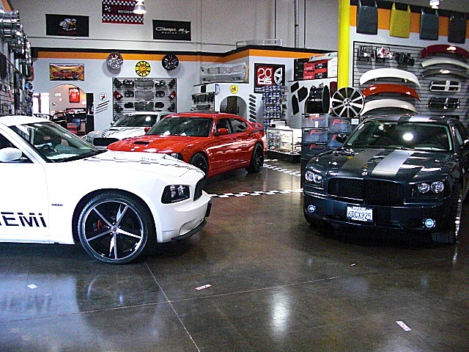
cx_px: 234
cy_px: 176
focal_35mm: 36
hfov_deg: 51.4
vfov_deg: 39.7
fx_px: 488
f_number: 2.8
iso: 800
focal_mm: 6.3
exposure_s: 1/125
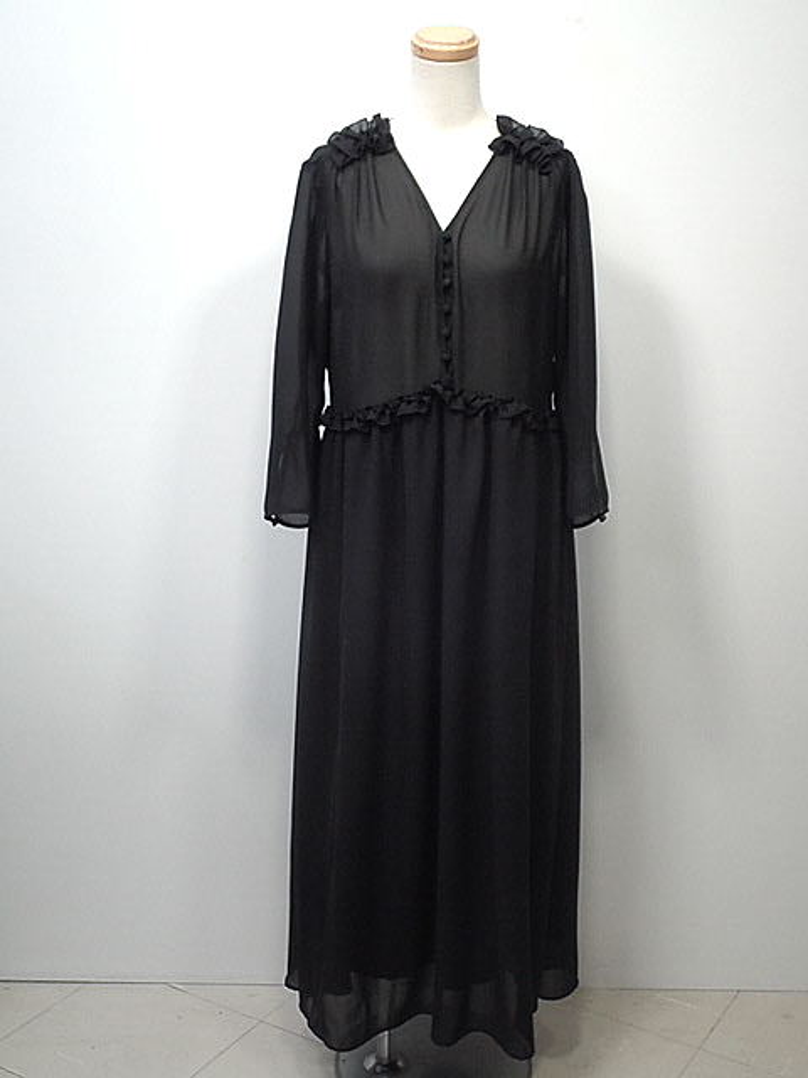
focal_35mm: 46
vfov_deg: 41.2
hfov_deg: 31.5
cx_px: 404
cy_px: 539
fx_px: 1432
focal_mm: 8.41
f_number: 3.1
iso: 200
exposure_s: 1/80
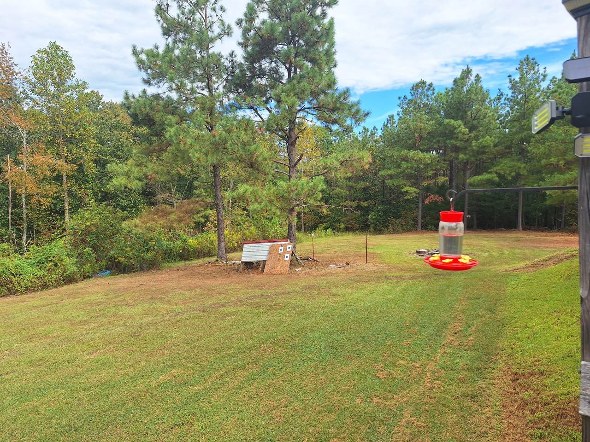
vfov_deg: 58.9
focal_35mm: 23
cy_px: 221
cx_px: 295
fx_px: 392
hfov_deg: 73.9
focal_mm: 5.54
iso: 40
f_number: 1.8
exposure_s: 1/1309
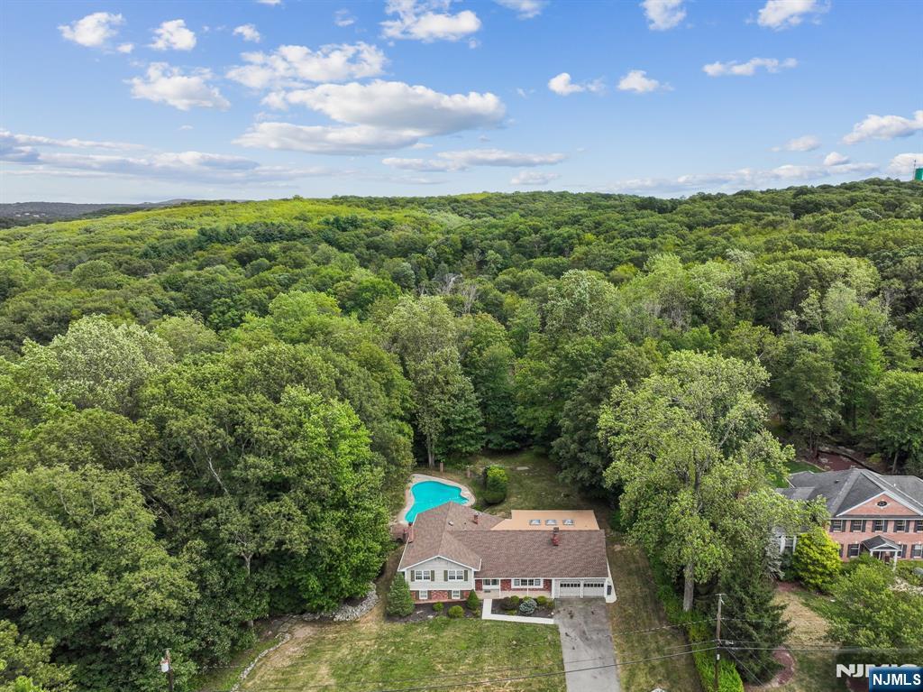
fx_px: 640
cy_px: 346
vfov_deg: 56.8
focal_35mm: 24
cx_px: 462
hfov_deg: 71.6
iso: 110
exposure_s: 1/2000
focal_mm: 12.3
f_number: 2.8
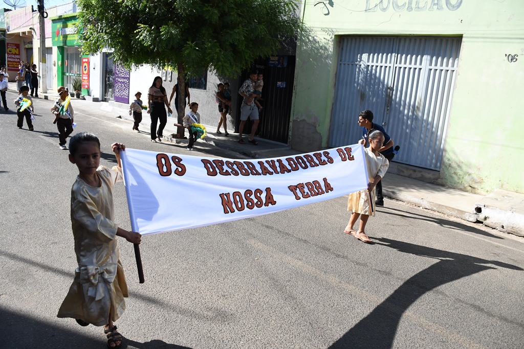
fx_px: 393
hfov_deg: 67.4
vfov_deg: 47.9
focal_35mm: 27
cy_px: 174
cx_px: 262
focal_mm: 18
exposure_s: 1/4000
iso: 1000
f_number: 5
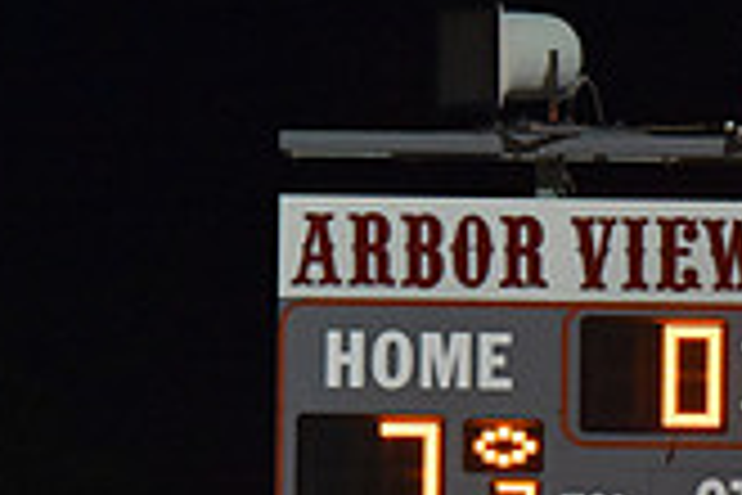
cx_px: 877
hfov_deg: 2.9
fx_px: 14468
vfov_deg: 2.0
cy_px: 344
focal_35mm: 702
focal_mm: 200
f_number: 2.8
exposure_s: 1/500
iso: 12800
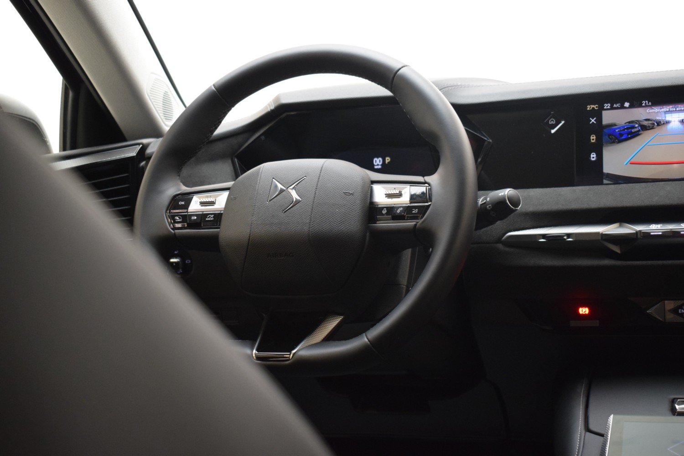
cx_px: 342
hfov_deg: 38.9
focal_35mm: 51
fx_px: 969
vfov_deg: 26.5
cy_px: 228
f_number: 4.5
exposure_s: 1/30
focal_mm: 34
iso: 1600
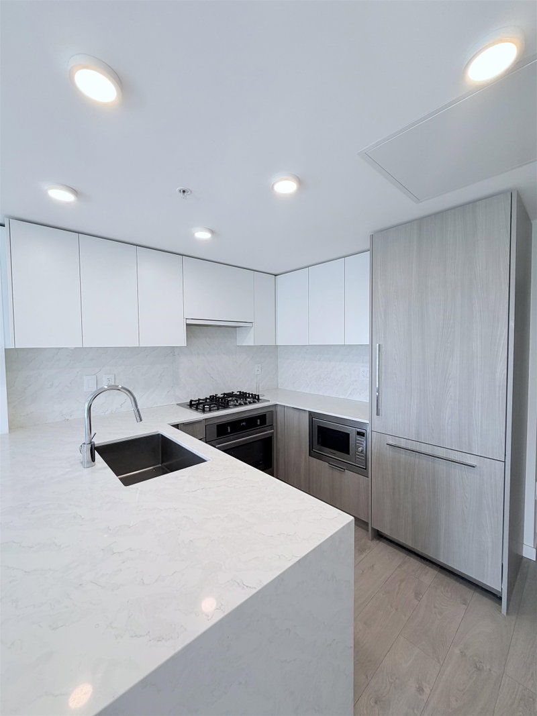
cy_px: 358
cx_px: 268
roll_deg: +0.4
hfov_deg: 85.7
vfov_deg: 102.1
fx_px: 290
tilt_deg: -2.6
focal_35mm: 14
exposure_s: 1/120
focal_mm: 2.22
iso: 80
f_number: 2.2
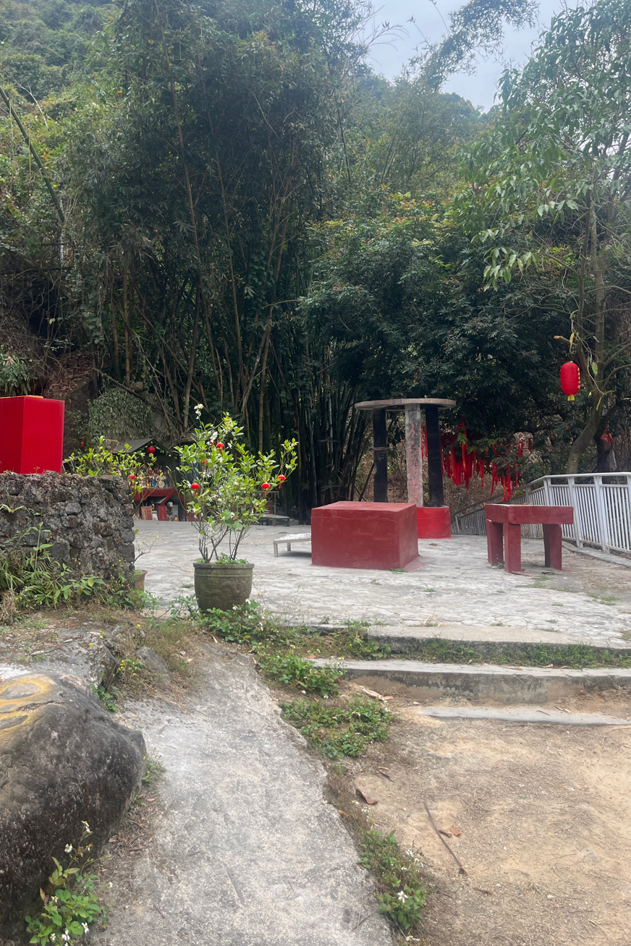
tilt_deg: +6.0
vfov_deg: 60.0
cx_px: 283
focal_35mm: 31
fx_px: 815
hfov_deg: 42.3
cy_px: 405
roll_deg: +2.3
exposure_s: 1/438
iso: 50
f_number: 1.6
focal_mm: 5.1
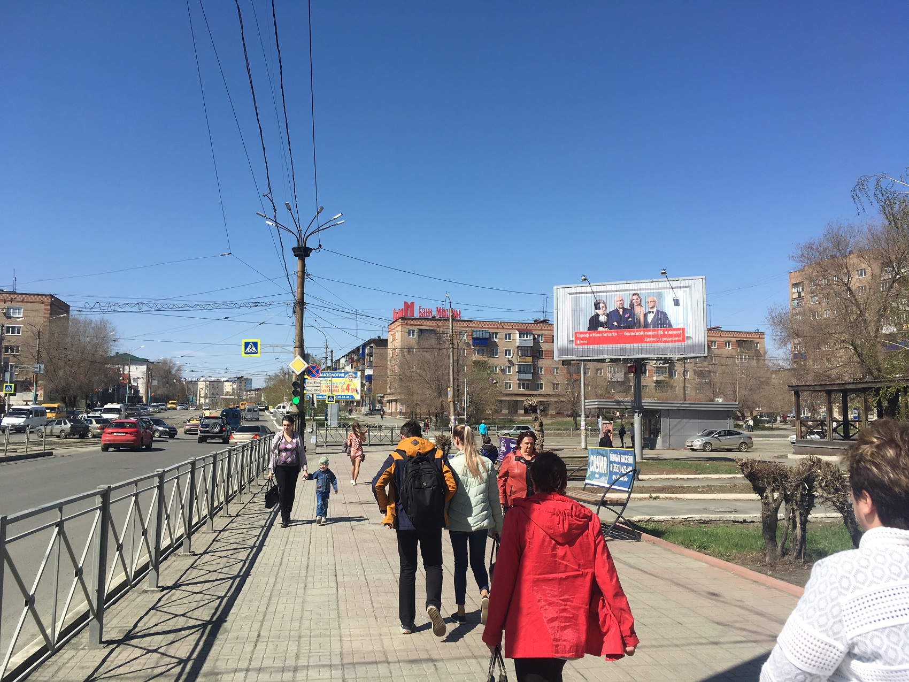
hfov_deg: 61.7
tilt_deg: +4.6
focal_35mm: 29
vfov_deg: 48.2
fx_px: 762
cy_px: 341
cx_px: 454
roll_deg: -1.4
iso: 25
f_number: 2.2
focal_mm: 4.15
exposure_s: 1/1876
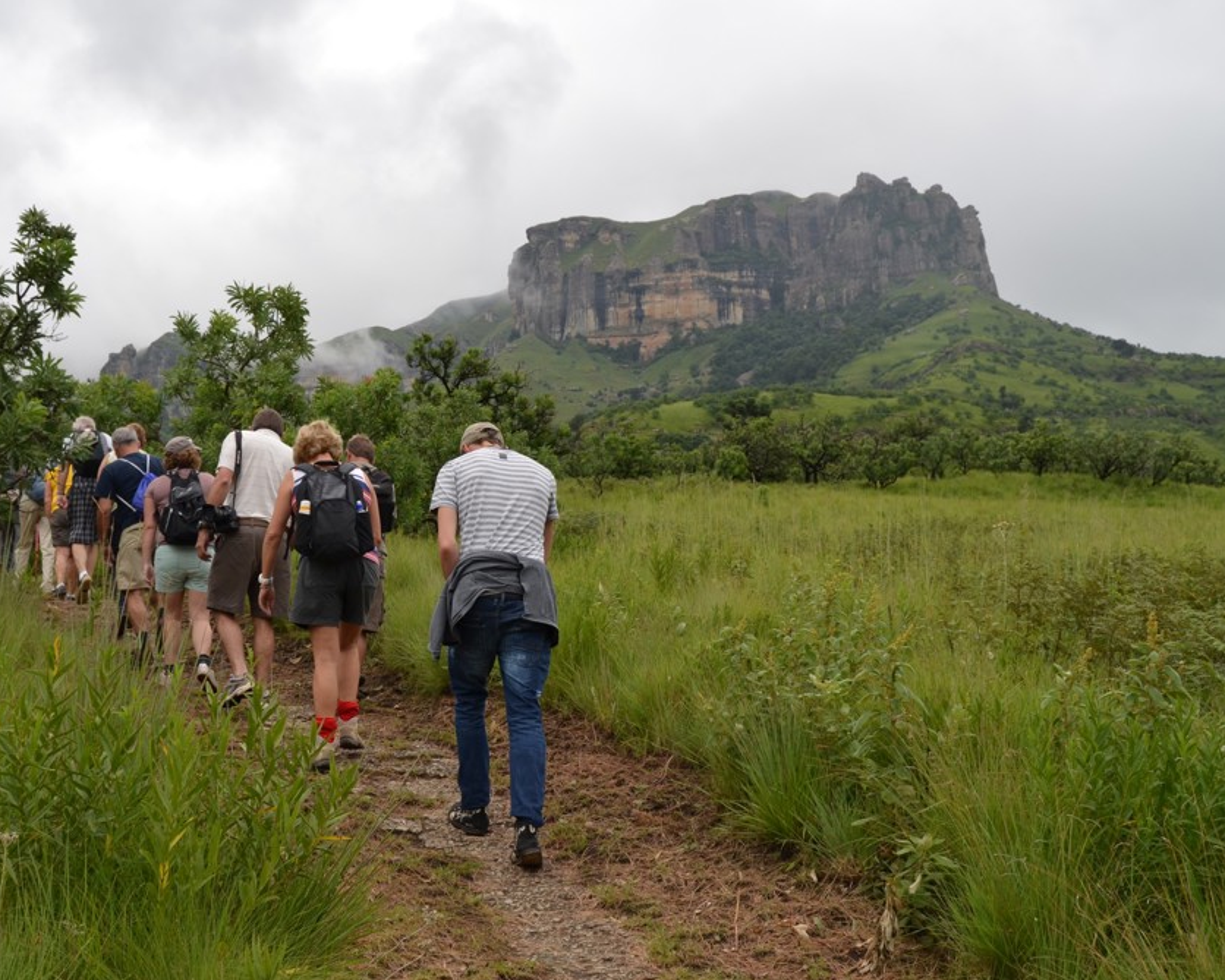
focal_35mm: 40
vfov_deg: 37.7
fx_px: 1435
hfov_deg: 46.0
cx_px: 488
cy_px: 492
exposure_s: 1/250
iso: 200
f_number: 8
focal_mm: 23
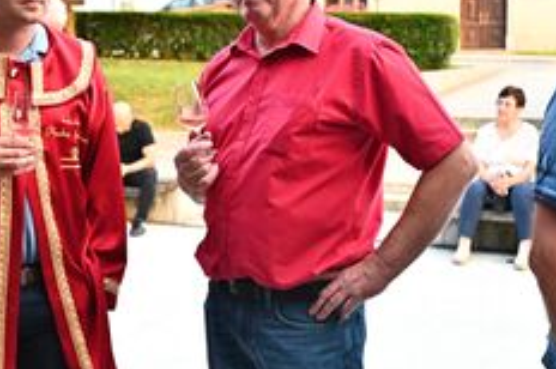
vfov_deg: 20.0
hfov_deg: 29.3
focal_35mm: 68
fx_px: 1049
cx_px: 156
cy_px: 175
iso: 4000
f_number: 5
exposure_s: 1/800
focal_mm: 35
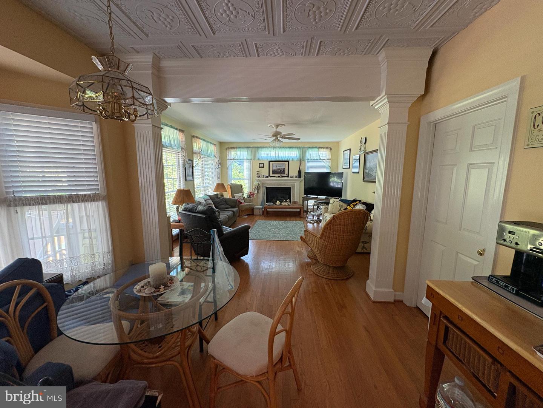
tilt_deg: -7.2
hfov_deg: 102.1
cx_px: 272
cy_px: 204
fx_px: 220
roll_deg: +0.5
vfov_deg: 85.7
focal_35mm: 14
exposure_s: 1/60
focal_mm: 2.22
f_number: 2.2
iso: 250
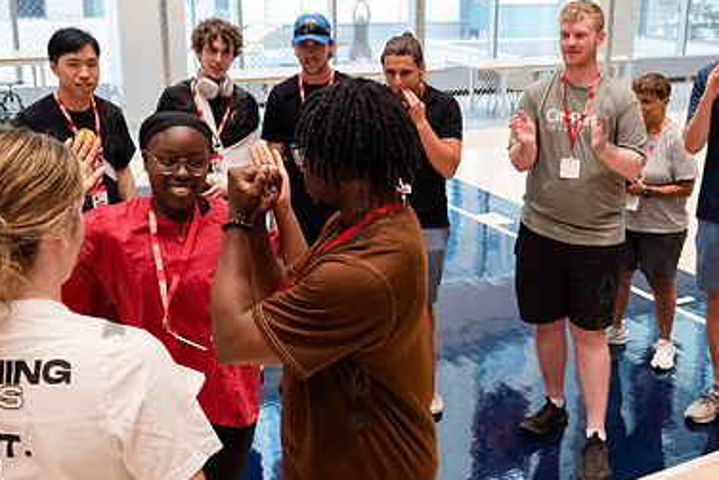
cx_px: 428
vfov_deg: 29.8
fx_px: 899
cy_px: 201
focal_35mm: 45
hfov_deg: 43.4
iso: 5000
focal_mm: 24
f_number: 4
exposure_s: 1/400
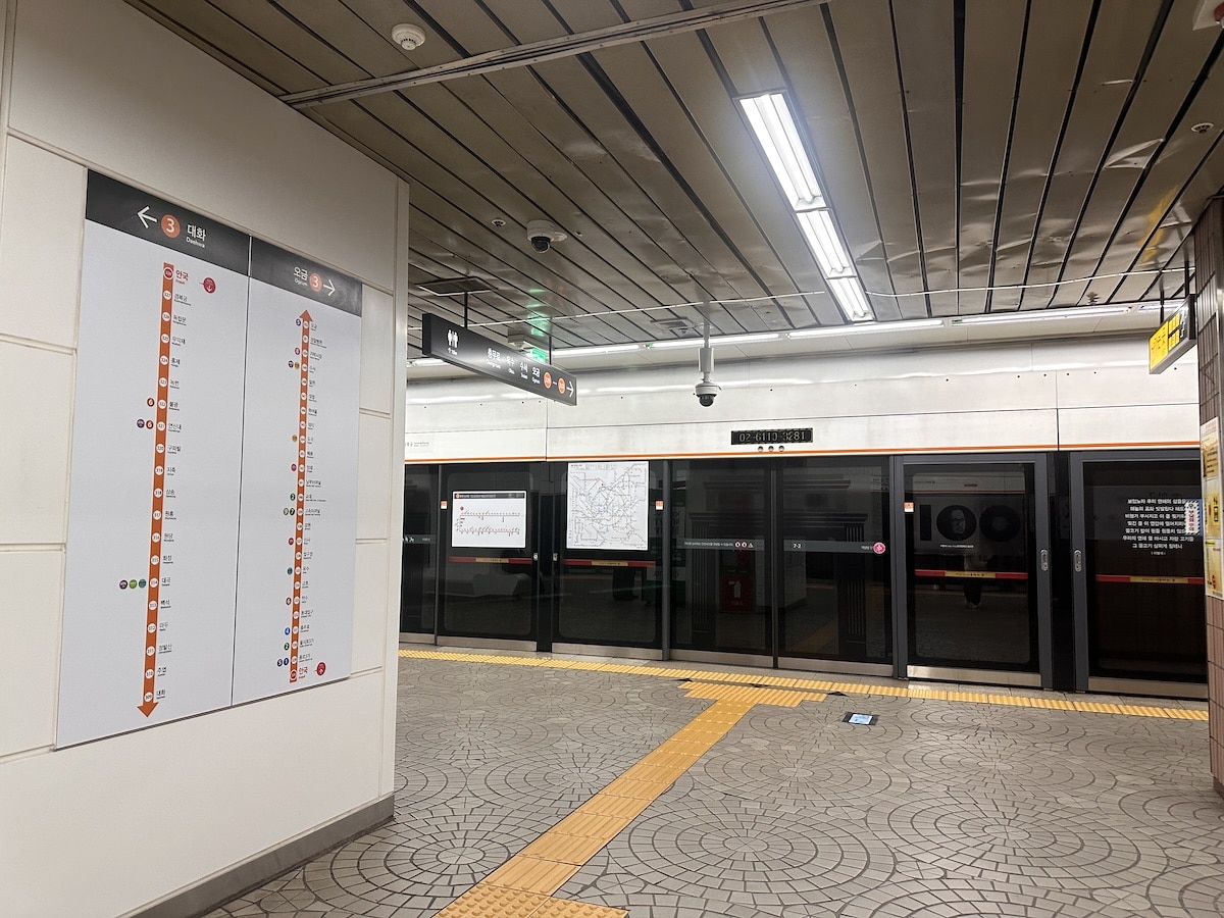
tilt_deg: +4.0
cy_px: 459
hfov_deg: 71.6
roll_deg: -0.7
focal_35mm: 24
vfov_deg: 56.8
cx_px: 612
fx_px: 849
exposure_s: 1/120
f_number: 1.78
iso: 200
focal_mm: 6.86
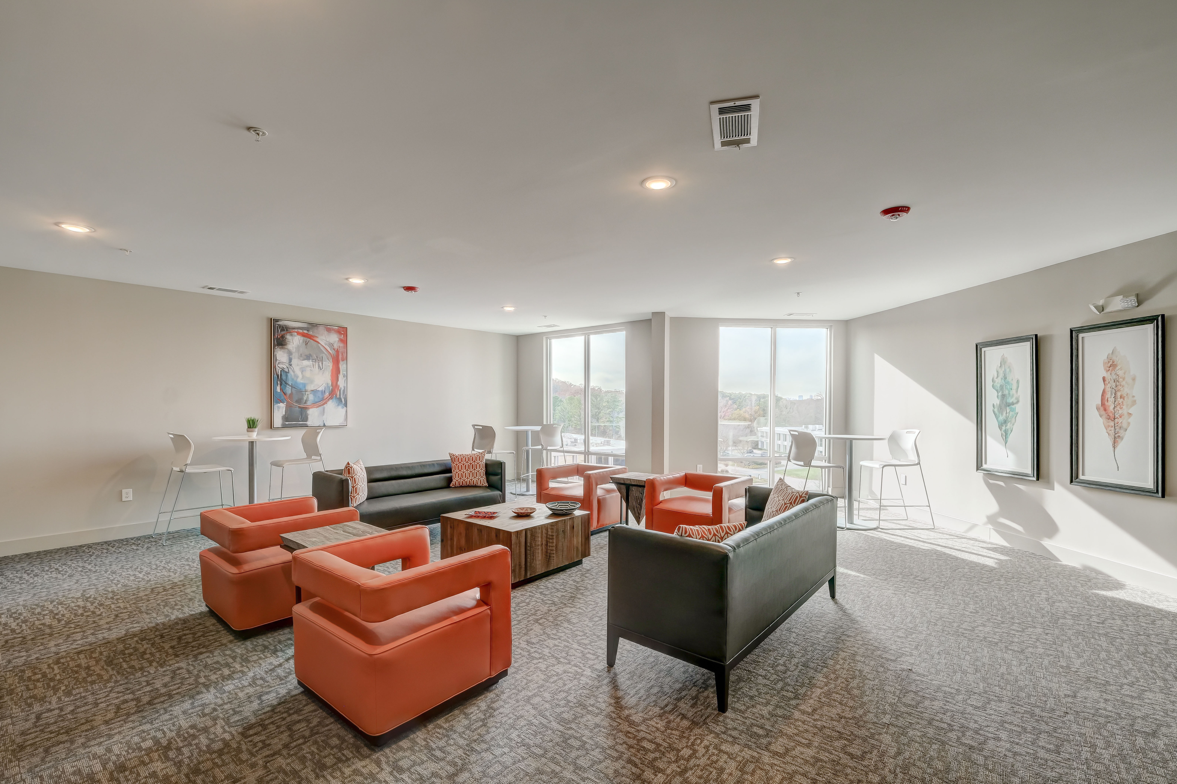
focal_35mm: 15
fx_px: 490
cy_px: 392
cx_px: 588
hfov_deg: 100.4
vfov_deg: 77.3
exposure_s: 1/15
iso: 160
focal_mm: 10
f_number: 10
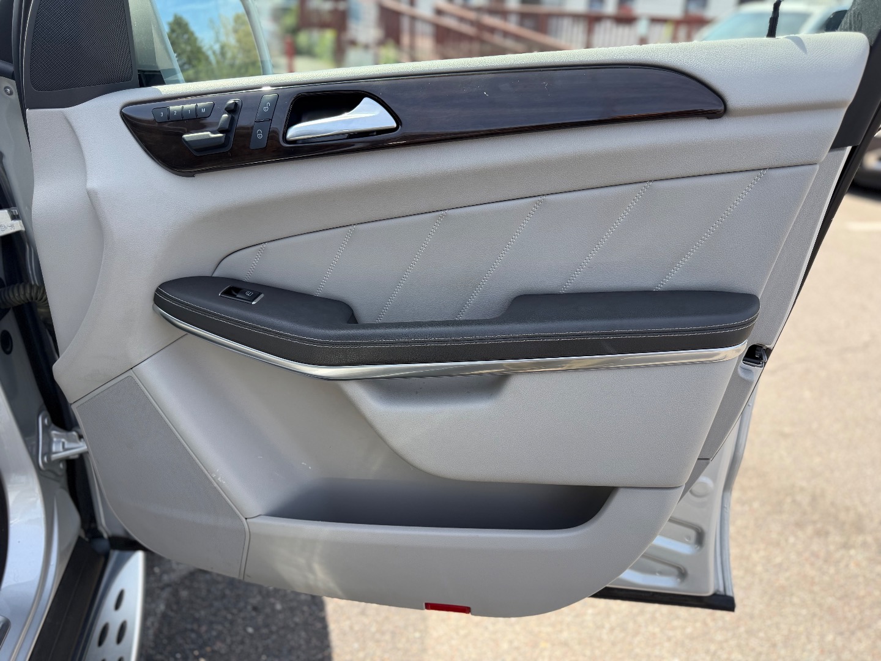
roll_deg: -1.8
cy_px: 330
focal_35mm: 24
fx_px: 611
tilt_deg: -28.4
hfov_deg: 71.6
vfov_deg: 56.8
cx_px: 440
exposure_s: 1/1060
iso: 100
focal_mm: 6.76
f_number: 1.78
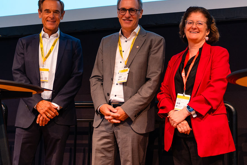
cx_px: 109
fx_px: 446
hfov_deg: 30.9
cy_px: 66
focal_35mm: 65
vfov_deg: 20.9
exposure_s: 1/160
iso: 640
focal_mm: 32
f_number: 2.8
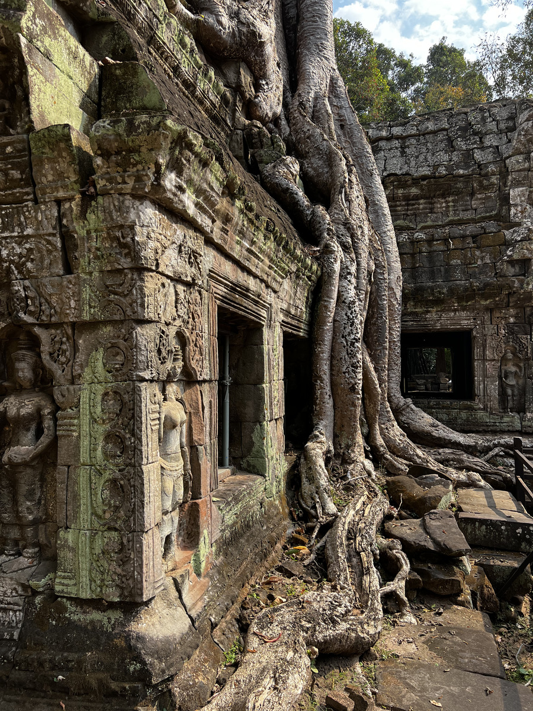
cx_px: 266
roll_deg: +0.6
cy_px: 356
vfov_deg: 67.3
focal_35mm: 26
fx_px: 534
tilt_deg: +2.2
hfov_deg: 53.1
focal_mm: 5.7
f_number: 1.5
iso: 50
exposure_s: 1/1196
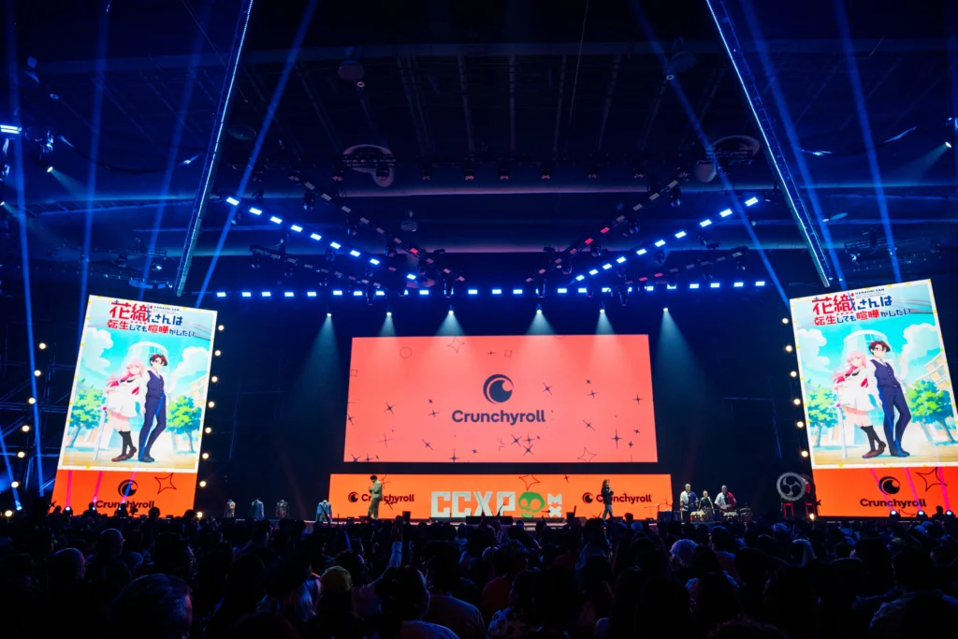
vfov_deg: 53.1
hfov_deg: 73.7
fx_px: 639
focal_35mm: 24
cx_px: 479
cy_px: 320
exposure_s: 1/200
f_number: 4
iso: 2000
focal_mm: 24
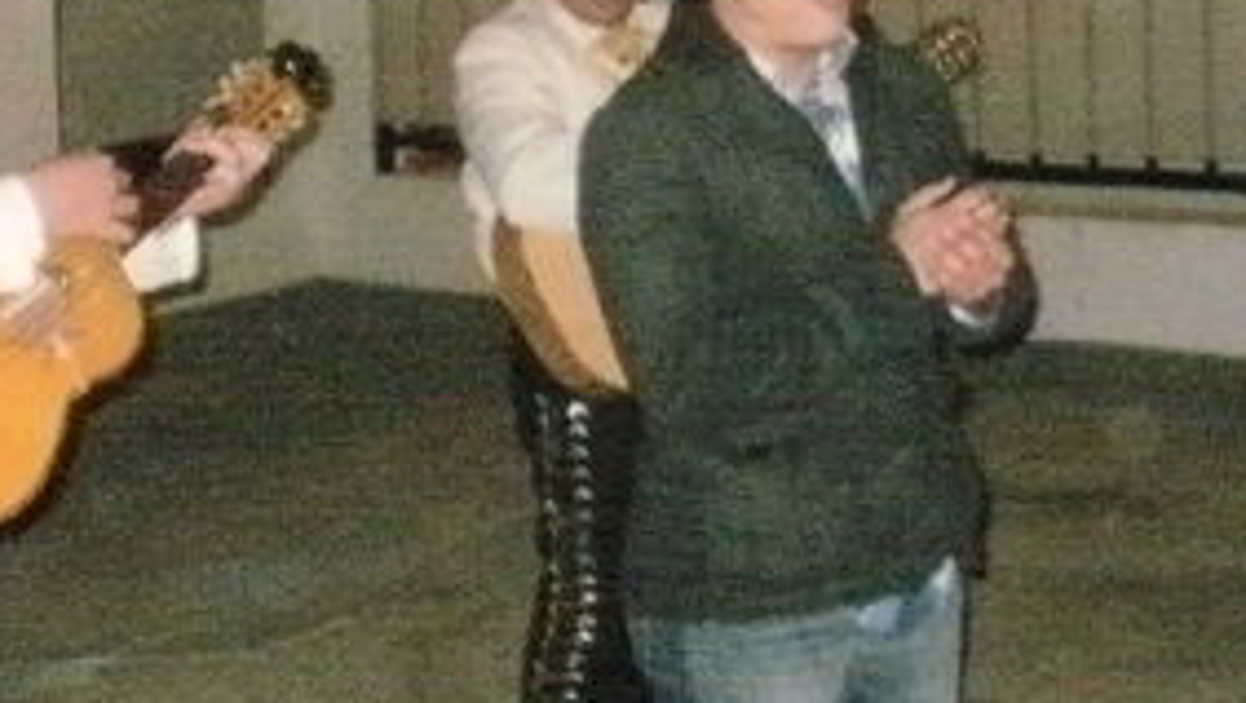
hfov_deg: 23.7
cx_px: 879
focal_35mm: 89
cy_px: -102
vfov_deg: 13.3
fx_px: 2942
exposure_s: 1/30
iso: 800
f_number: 3.5
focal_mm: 6.3
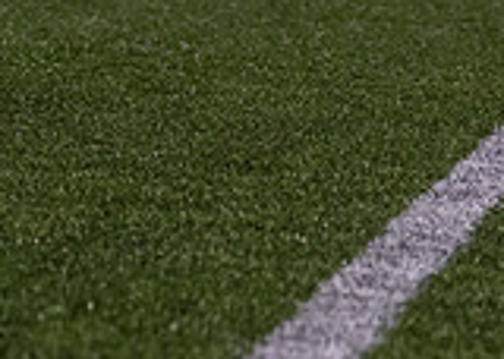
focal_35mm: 371
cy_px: -265
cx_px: -219
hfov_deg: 5.4
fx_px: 5306
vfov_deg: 3.8
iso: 2000
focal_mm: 70
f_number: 2.8
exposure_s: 1/1000
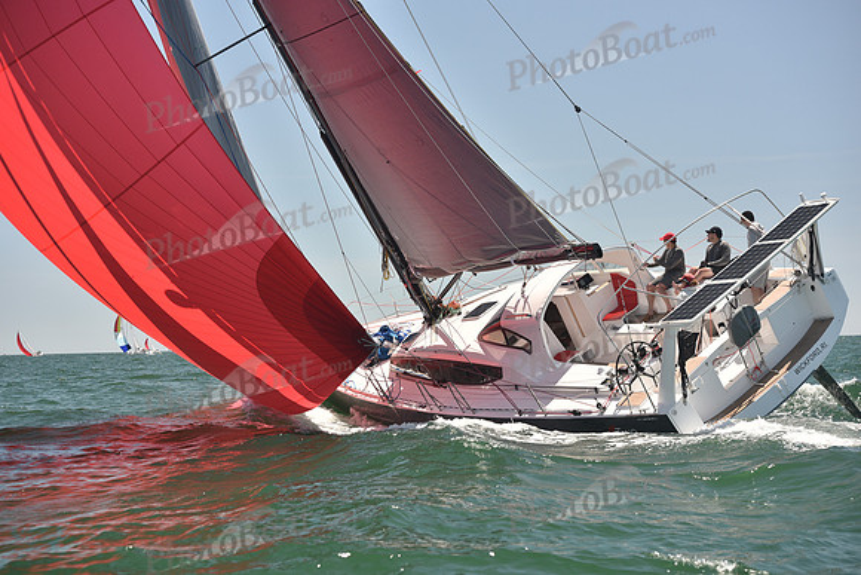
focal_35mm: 70
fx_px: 1674
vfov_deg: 19.5
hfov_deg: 28.8
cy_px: 288
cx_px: 430
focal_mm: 70
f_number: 4.5
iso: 250
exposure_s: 1/800
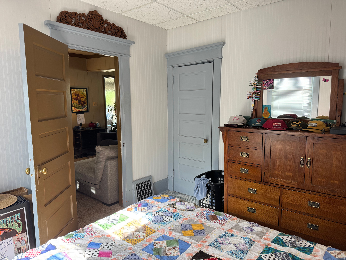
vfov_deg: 56.8
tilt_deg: -7.2
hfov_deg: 71.6
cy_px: 130
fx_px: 240
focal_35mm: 24
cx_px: 173
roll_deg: +0.4
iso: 100
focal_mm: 6.76
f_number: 1.78
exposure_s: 1/120
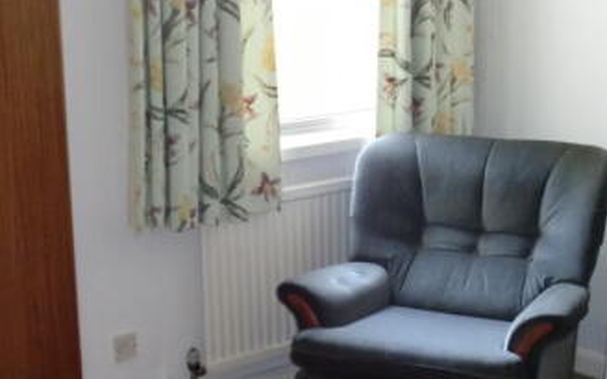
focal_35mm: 81
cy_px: 339
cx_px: 332
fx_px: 1340
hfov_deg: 25.5
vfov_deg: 15.9
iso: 400
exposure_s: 1/30
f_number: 3.1
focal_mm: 7.6
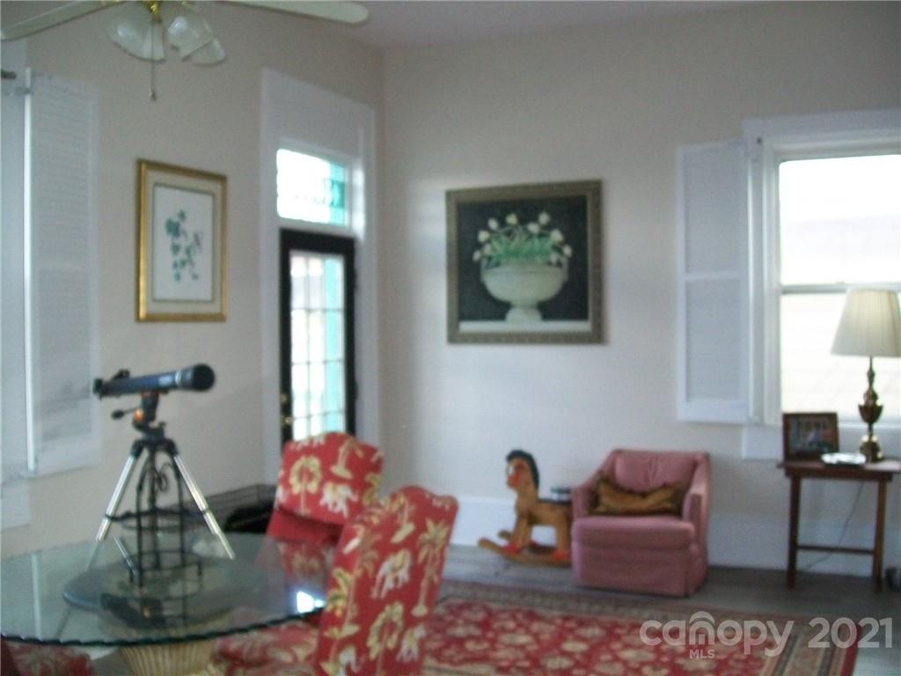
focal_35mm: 36
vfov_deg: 39.7
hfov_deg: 51.4
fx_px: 937
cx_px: 450
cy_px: 338
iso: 160
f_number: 2.7
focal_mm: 6
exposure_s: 1/60
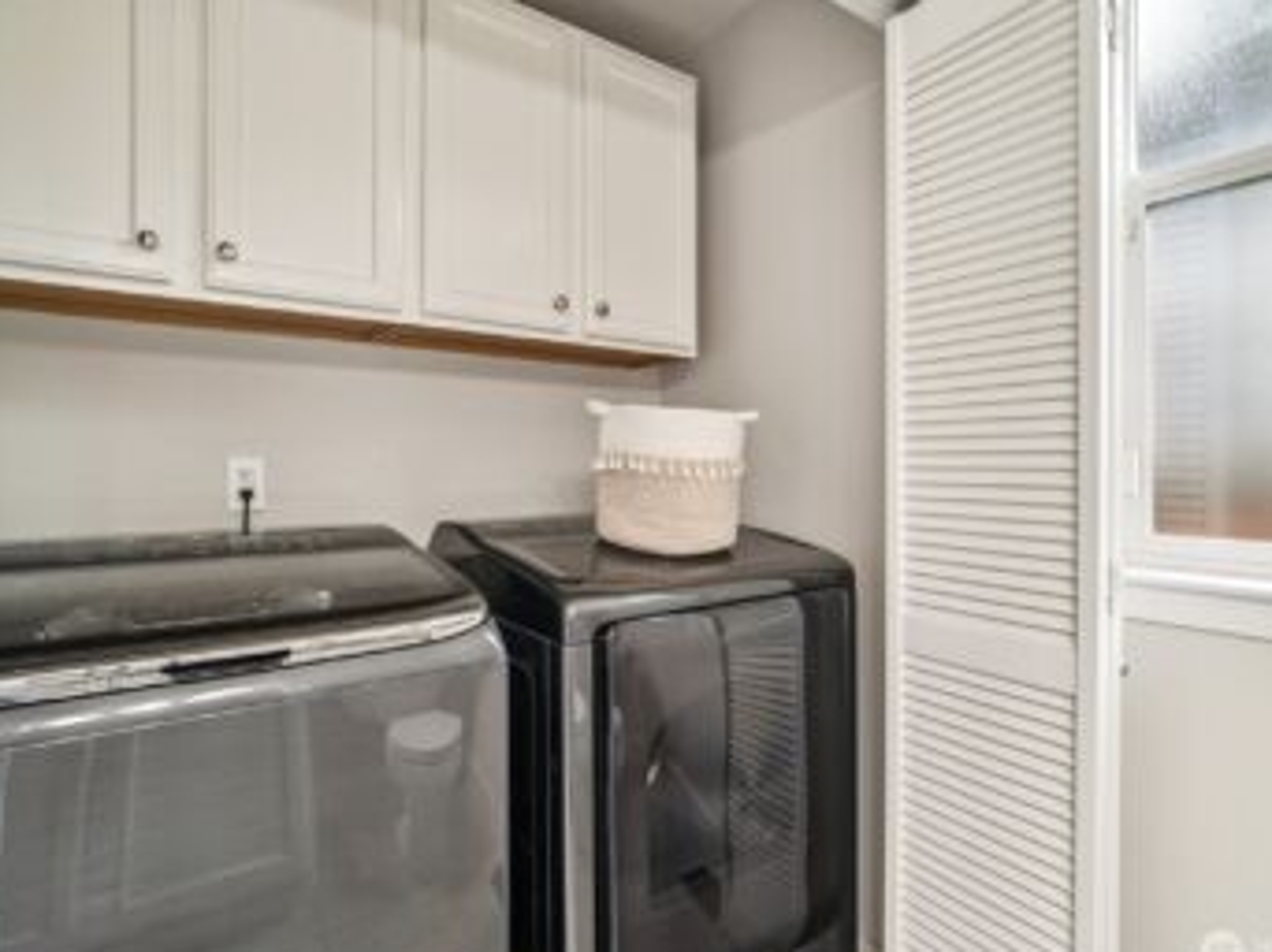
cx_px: 669
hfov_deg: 87.7
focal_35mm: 18
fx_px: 661
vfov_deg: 71.5
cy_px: 489
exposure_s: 1/13
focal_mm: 16
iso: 1600
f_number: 8
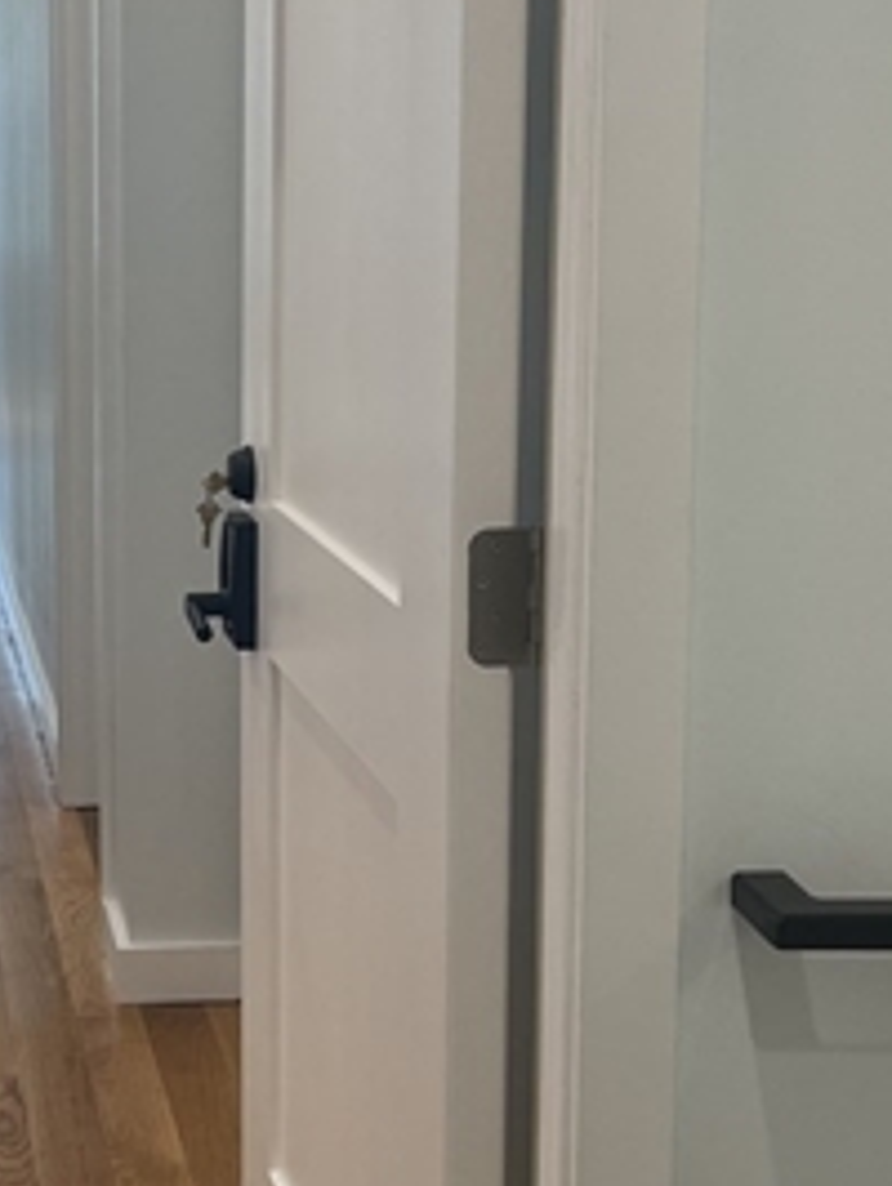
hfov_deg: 18.8
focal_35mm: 75
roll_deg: +2.4
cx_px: -129
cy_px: 544
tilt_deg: -9.7
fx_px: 2573
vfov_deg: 26.0
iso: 100
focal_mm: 5.1
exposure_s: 1/120
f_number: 1.6
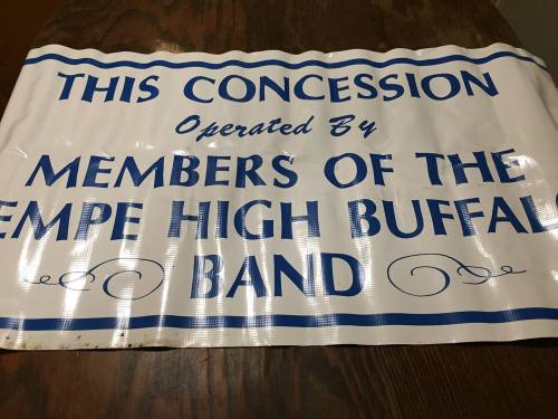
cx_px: 279
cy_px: 210
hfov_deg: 61.7
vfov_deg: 48.2
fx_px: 467
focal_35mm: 29
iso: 160
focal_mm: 4.15
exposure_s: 1/30
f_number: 2.2
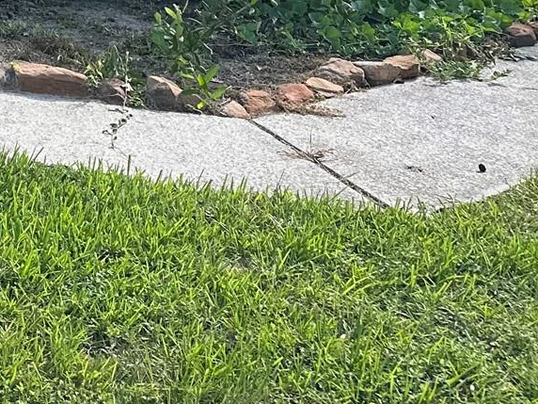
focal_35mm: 86
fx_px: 1337
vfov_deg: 15.7
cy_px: -218
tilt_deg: -1.0
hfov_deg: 19.5
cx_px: -296
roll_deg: -0.9
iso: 80
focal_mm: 6.86
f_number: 1.78
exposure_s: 1/1183
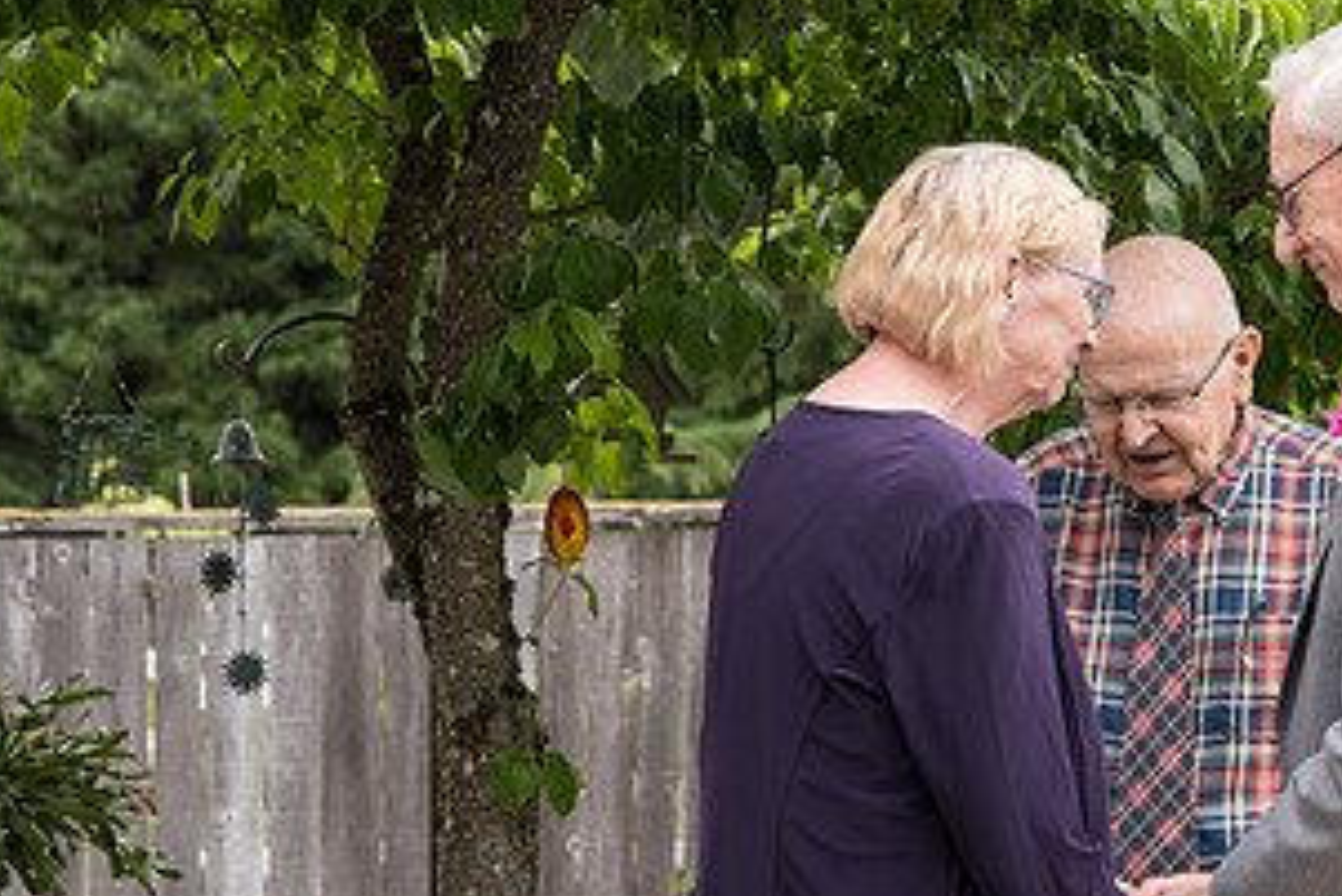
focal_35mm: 135
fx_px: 5035
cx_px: 1190
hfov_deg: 15.0
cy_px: 399
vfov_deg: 10.2
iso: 400
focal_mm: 70
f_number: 5
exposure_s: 1/500
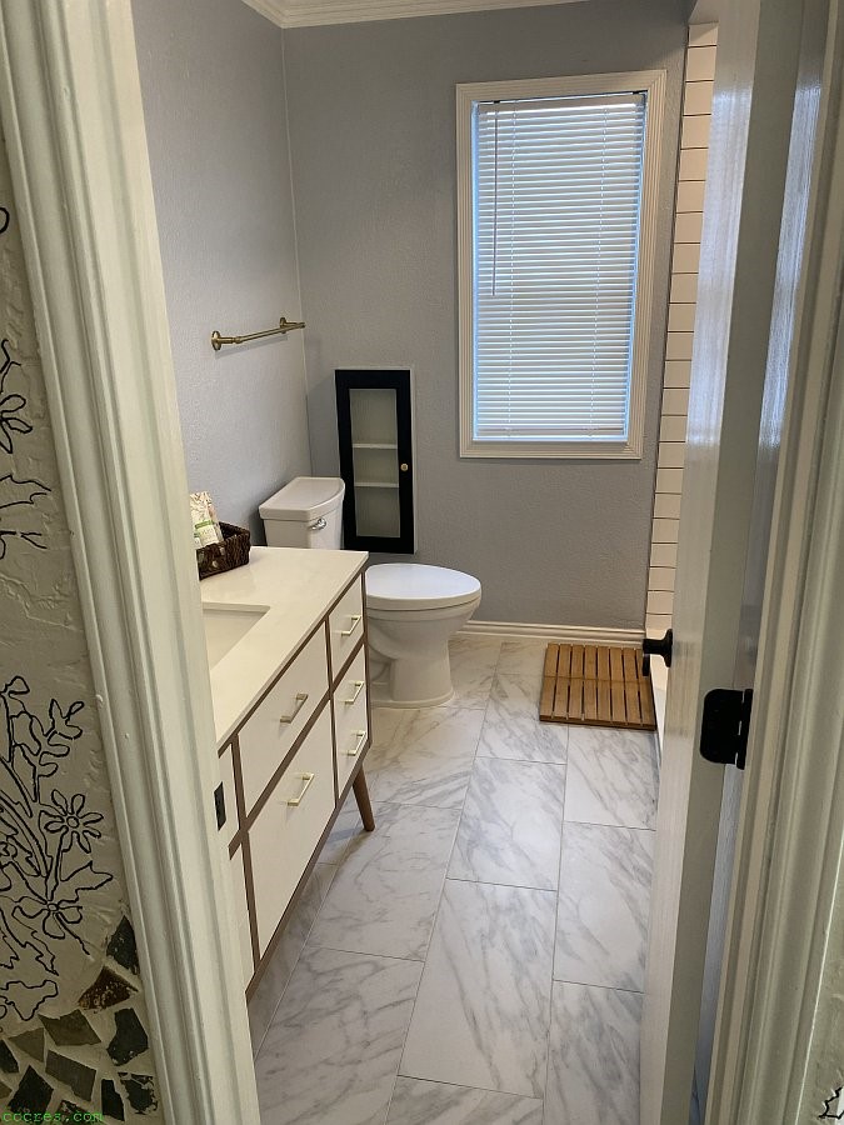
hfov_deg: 53.1
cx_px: 422
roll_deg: +0.3
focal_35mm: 26
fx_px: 845
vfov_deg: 67.3
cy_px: 562
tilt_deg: -18.1
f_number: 1.8
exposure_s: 1/120
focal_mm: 4.25
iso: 100
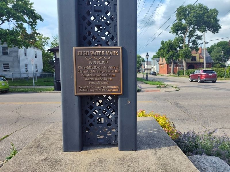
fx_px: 153
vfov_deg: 58.9
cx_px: 115
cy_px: 86
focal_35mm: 23
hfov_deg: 73.9
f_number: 1.8
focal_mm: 5.56
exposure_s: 1/940
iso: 100
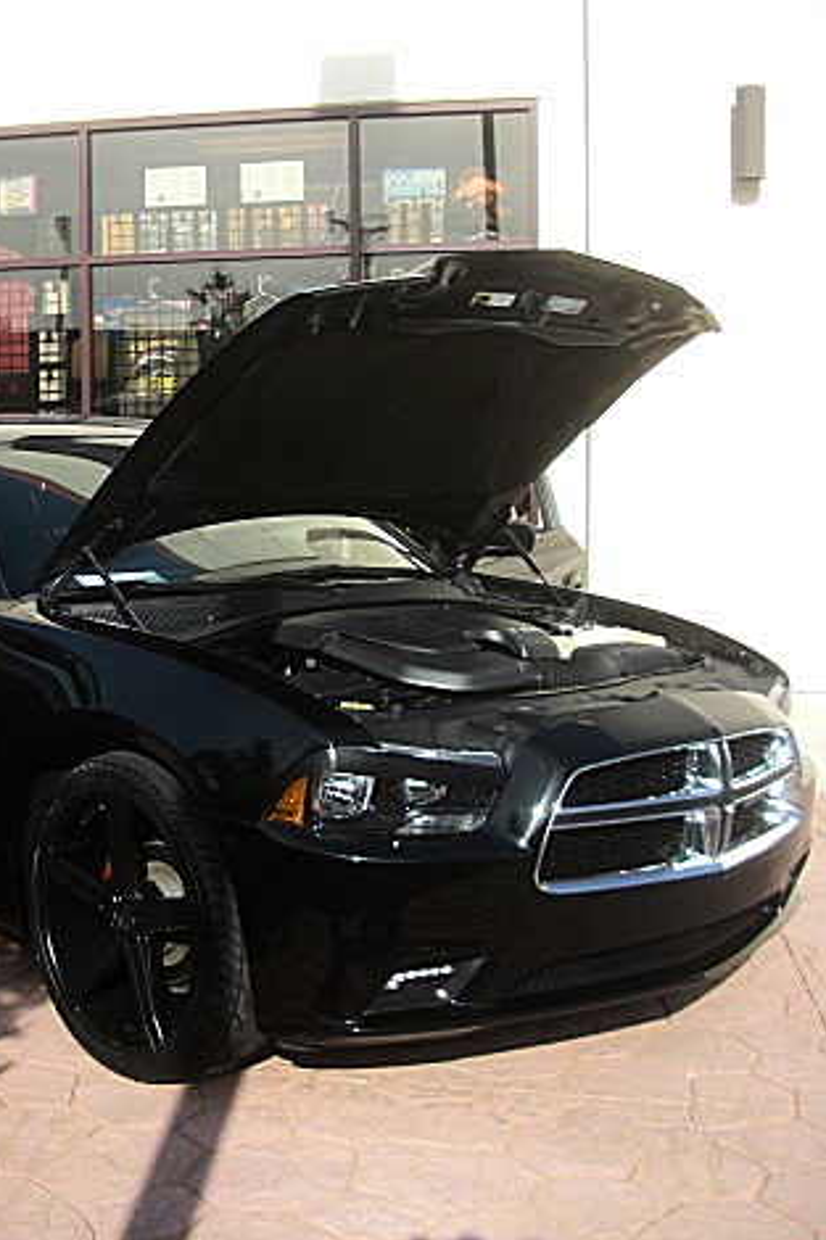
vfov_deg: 38.9
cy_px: 631
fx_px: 1756
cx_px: 113
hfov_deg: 25.8
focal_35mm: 51
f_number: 2.8
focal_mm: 6.3
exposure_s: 1/500
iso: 50
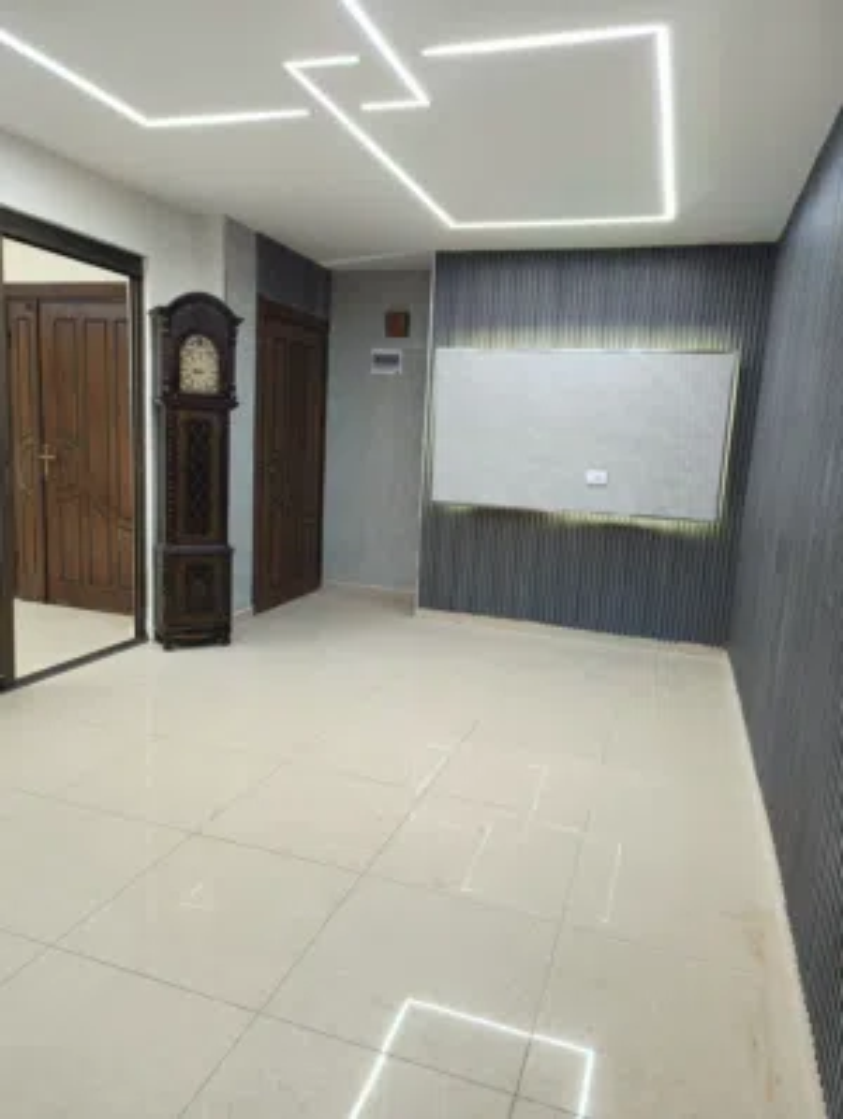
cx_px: 422
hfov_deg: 59.0
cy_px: 560
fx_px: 744
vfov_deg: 73.8
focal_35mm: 23
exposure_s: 1/50
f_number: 1.69
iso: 320
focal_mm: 6.06
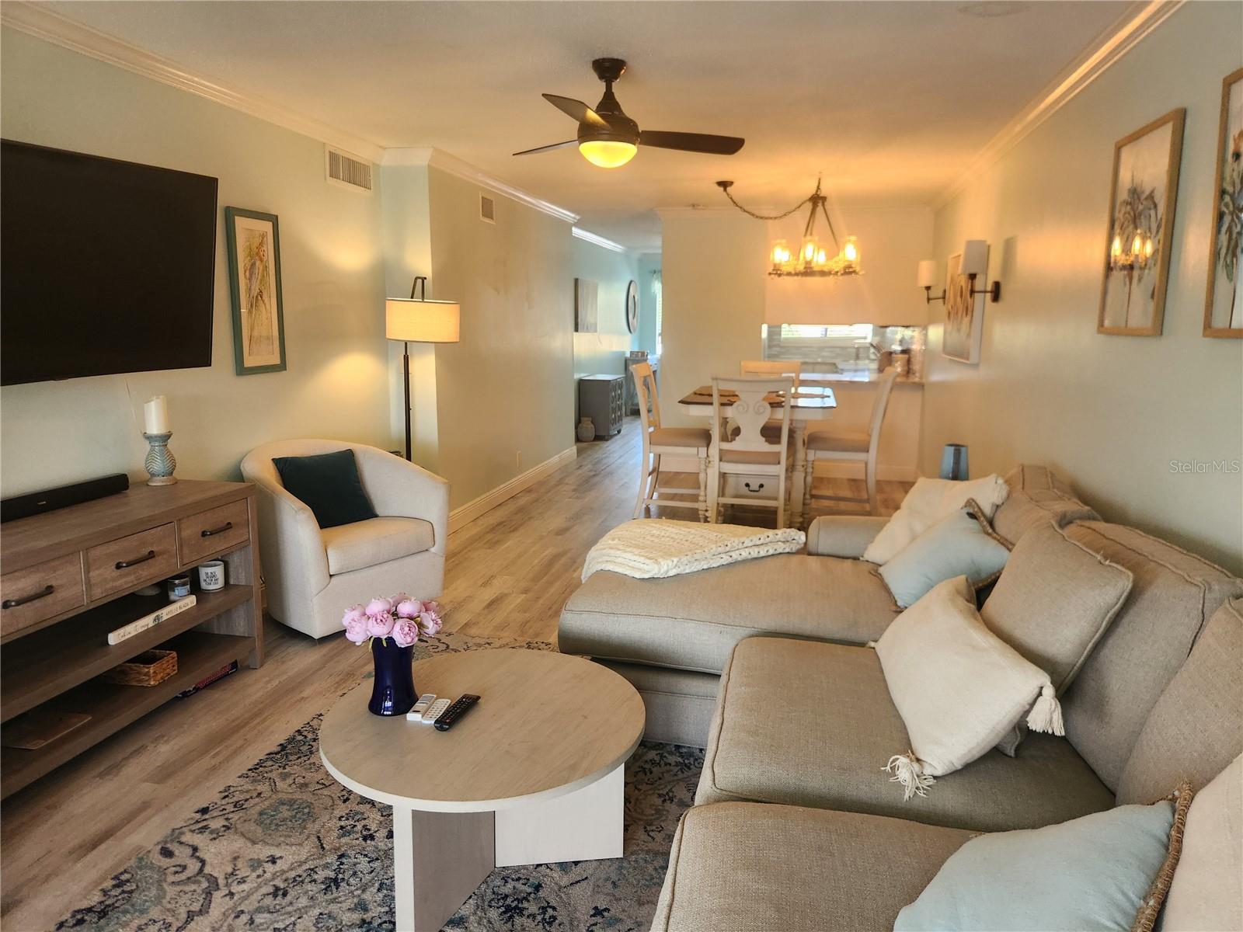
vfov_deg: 58.9
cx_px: 622
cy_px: 466
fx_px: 826
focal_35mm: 23
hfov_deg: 73.9
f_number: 1.8
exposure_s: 1/120
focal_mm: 5.4
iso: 200
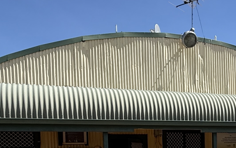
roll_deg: -1.2
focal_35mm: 56
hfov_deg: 35.0
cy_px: 176
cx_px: 191
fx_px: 360
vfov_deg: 21.5
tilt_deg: -1.3
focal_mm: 2.22
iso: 50
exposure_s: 1/1961
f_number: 2.2
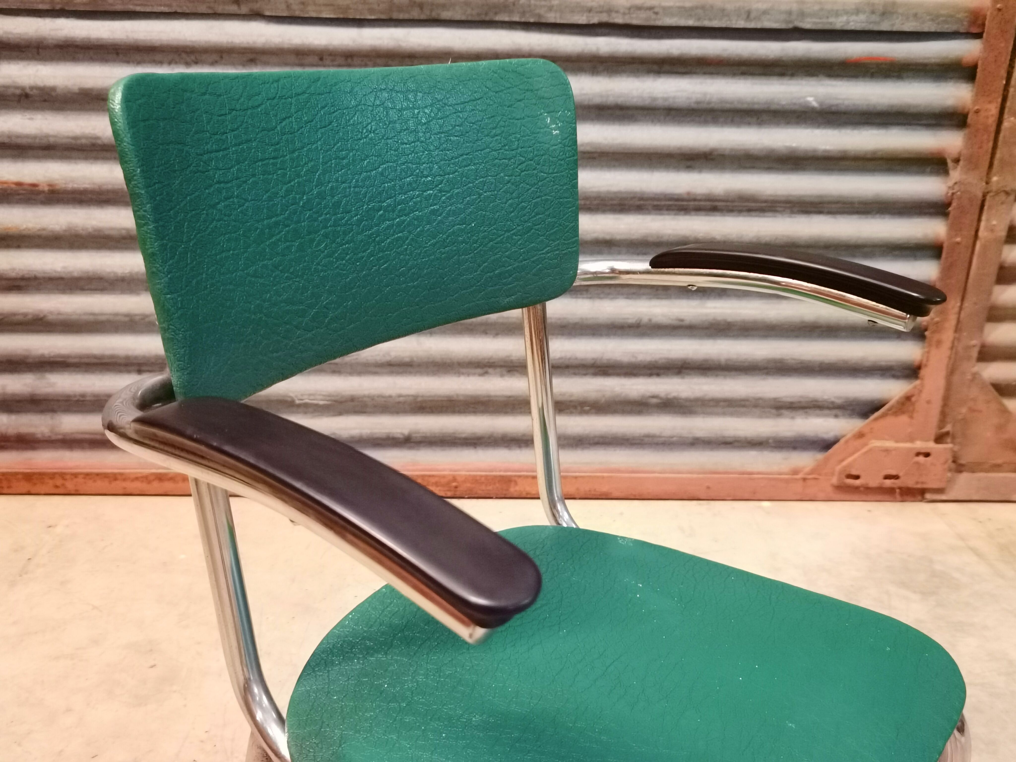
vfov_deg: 44.2
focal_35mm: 32
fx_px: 939
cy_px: 381
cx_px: 508
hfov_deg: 56.8
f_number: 1.9
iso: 1250
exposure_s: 1/20
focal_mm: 6.71
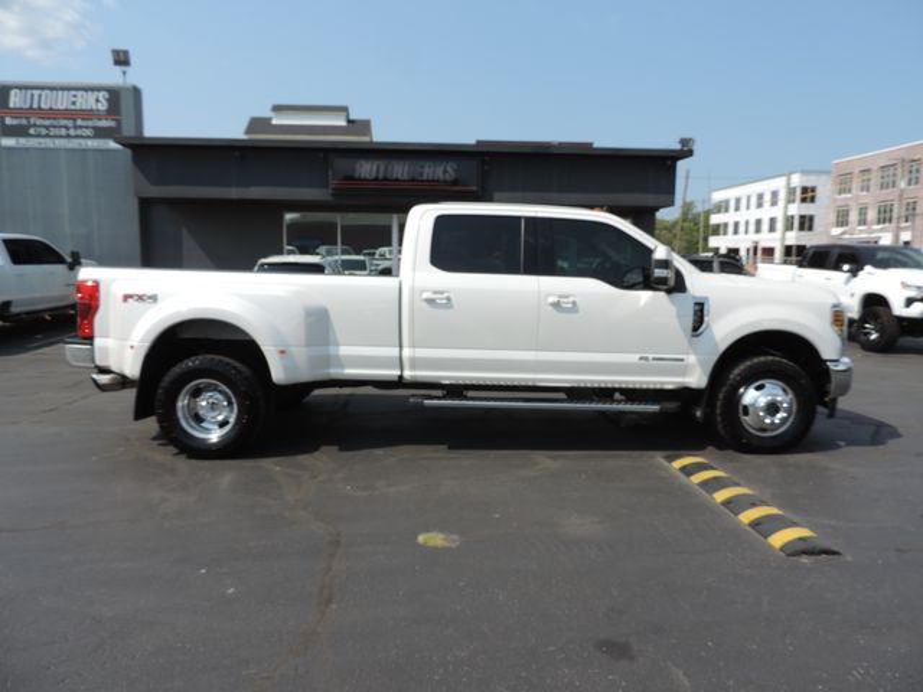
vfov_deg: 56.8
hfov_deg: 71.6
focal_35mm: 24
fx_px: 640
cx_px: 462
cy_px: 346
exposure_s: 1/1250
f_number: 3
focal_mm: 4.3
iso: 80
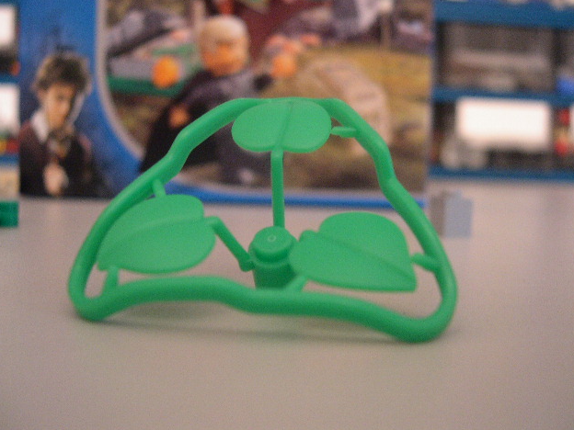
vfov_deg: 36.8
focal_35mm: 39
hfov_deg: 47.9
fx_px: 647
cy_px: 210
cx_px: 293
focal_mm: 8
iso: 400
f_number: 2.8
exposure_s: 1/3.9
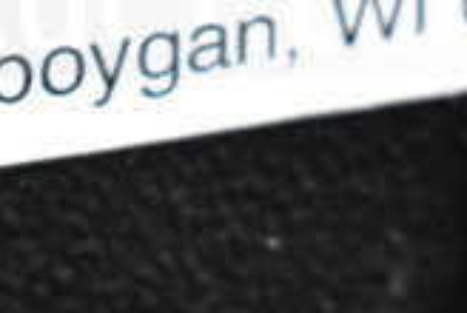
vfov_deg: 5.1
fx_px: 3470
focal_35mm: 267
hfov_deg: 7.7
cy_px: -149
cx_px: 228
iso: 6400
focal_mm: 48
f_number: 5.3
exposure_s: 1/100
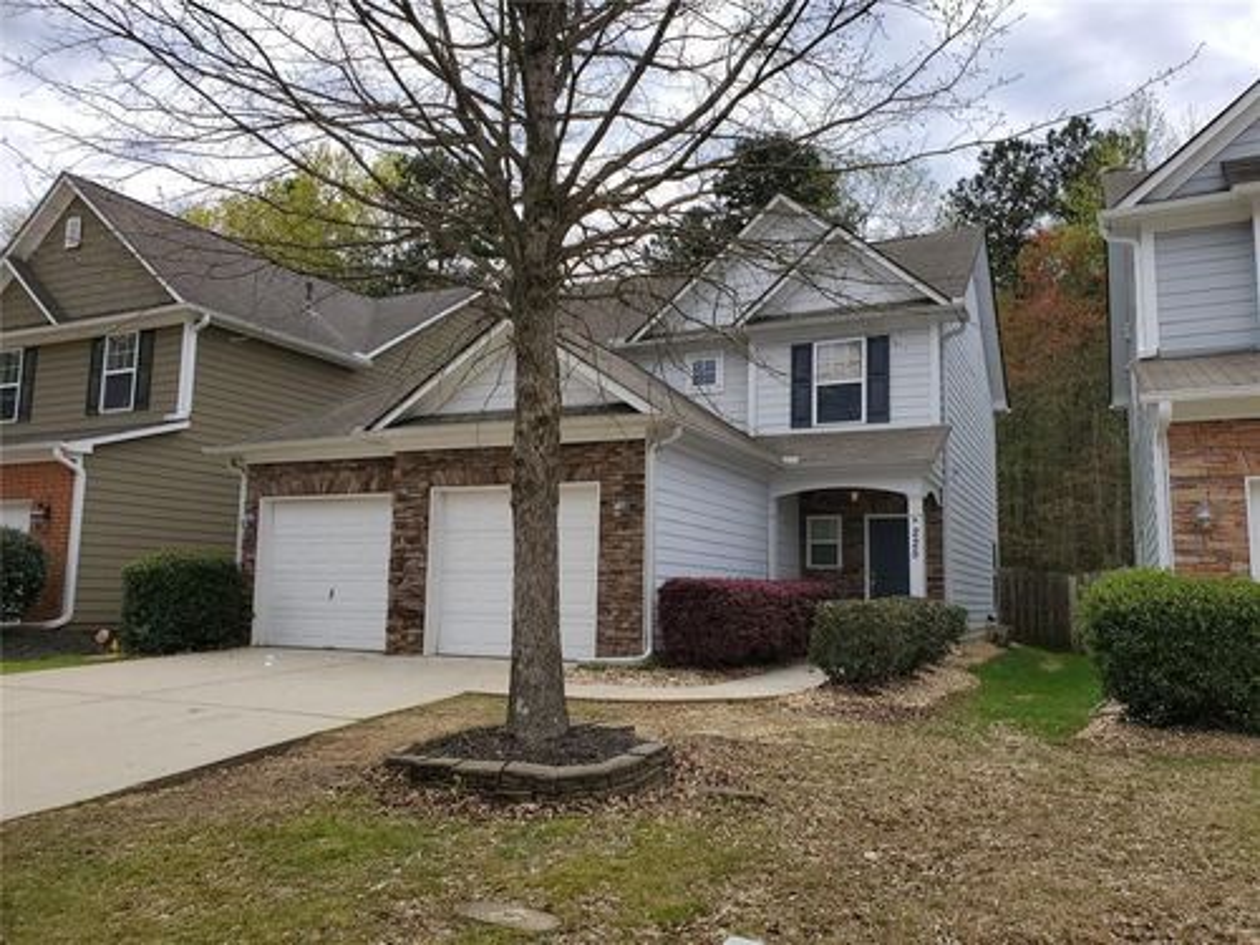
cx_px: 630
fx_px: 946
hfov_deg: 67.3
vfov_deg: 53.1
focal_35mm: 26
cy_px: 472
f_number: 2.4
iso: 50
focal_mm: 4.3
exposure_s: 1/1797
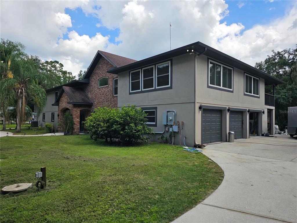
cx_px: 148
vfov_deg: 58.9
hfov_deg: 73.9
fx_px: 197
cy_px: 112
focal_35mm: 23
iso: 10
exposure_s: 1/500
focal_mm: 6.3
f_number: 1.7
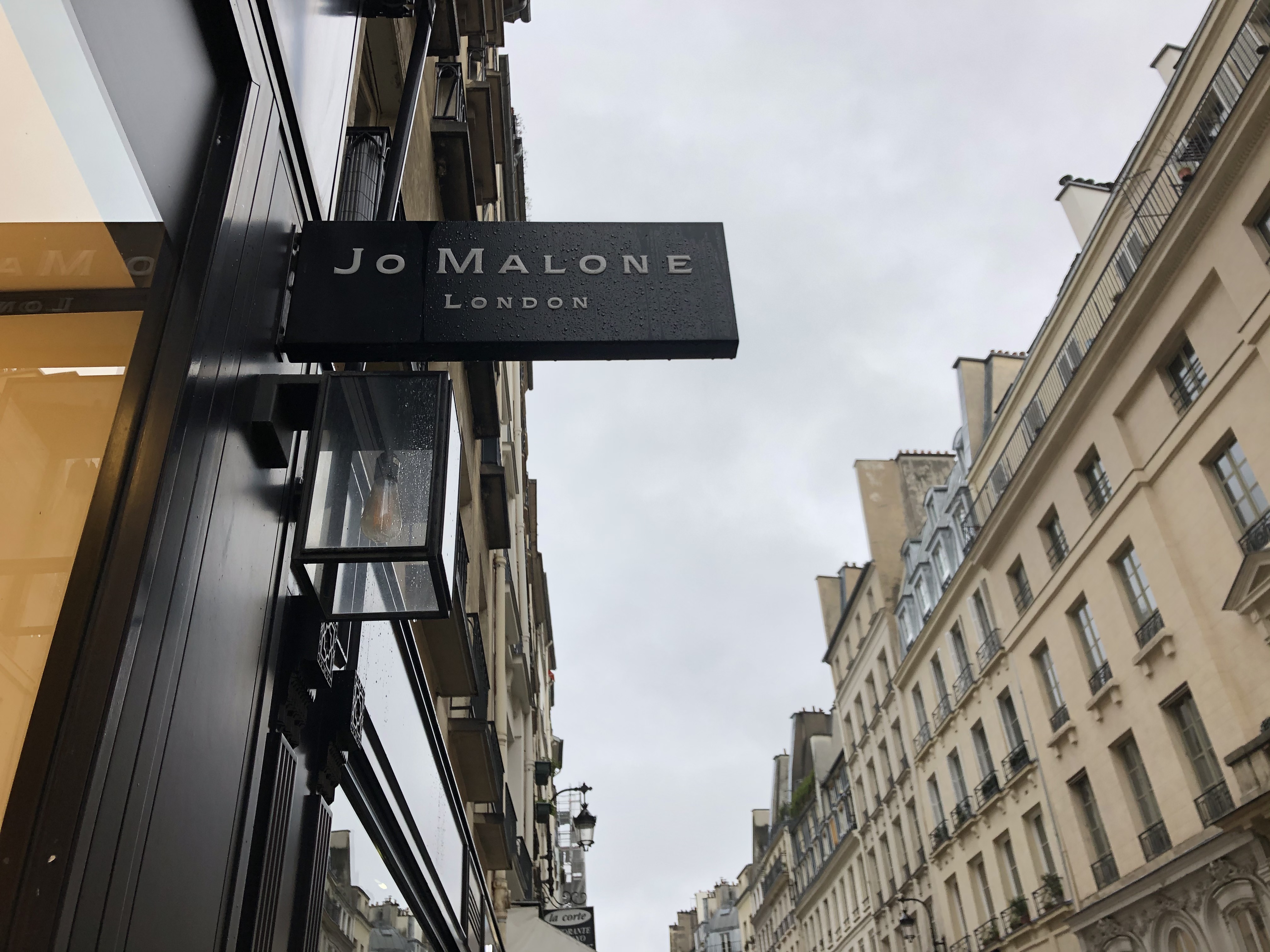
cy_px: 476
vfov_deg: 49.7
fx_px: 1027
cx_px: 635
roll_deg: +5.8
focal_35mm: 28
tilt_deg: +35.4
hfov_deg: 63.4
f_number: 1.8
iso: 25
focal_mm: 4
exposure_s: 1/100
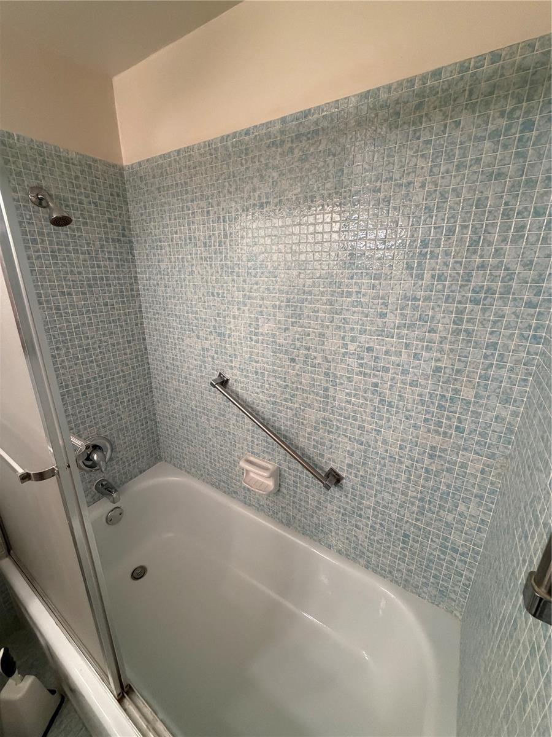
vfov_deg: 102.1
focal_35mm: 14
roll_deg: -0.3
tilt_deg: -18.3
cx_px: 276
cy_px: 368
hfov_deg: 85.7
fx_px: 298
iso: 400
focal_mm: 2.22
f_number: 2.2
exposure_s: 1/60
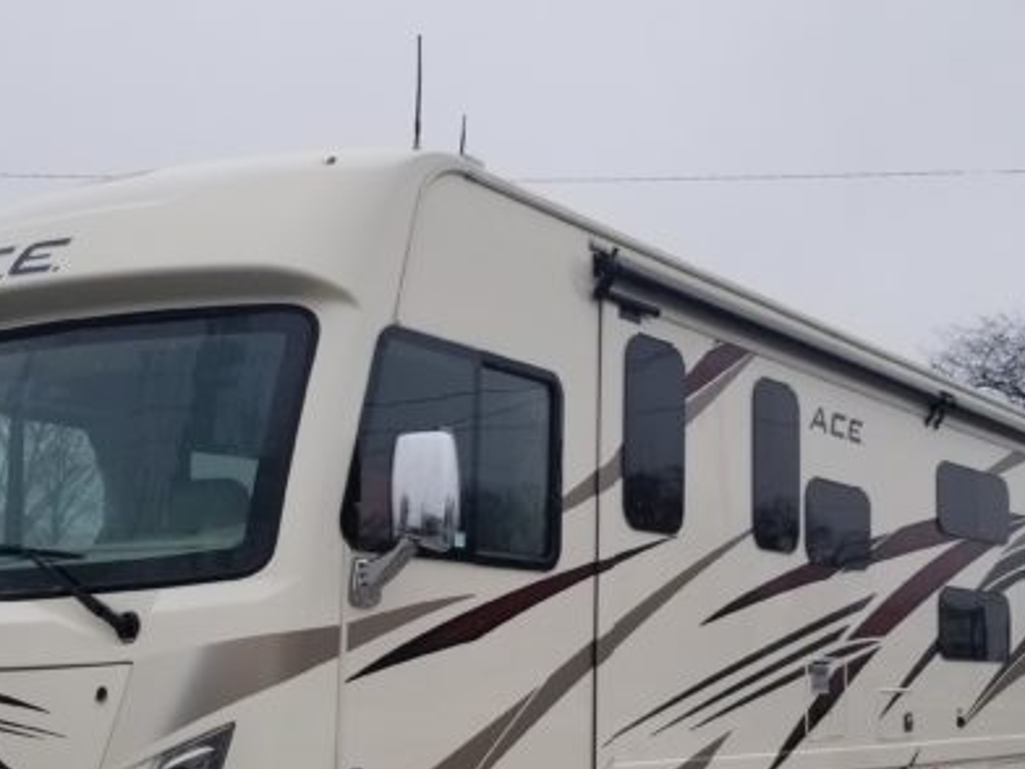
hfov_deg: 37.5
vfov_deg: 28.3
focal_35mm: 51
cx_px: 510
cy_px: 523
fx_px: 1510
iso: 50
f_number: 1.7
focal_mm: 4.25
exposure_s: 1/622
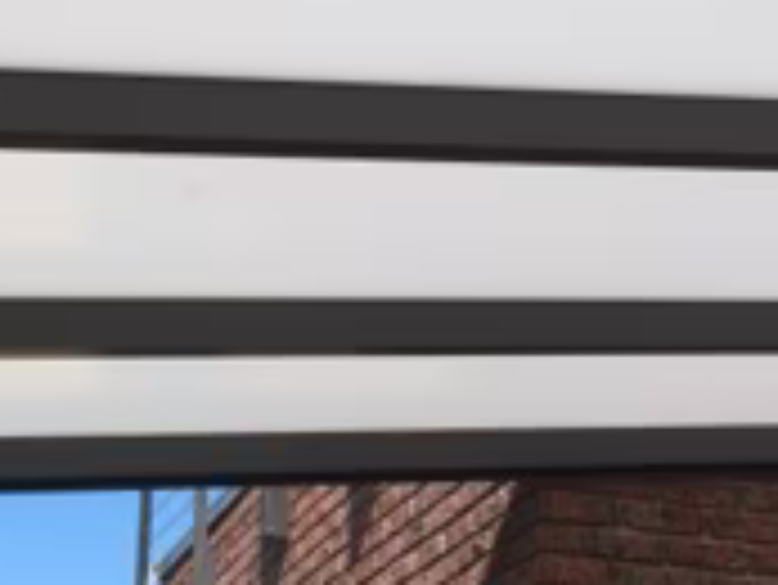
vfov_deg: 17.8
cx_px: 283
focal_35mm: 83
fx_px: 1867
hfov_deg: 23.5
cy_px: 220
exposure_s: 1/1786
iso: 32
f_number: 2.2
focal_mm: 4.12
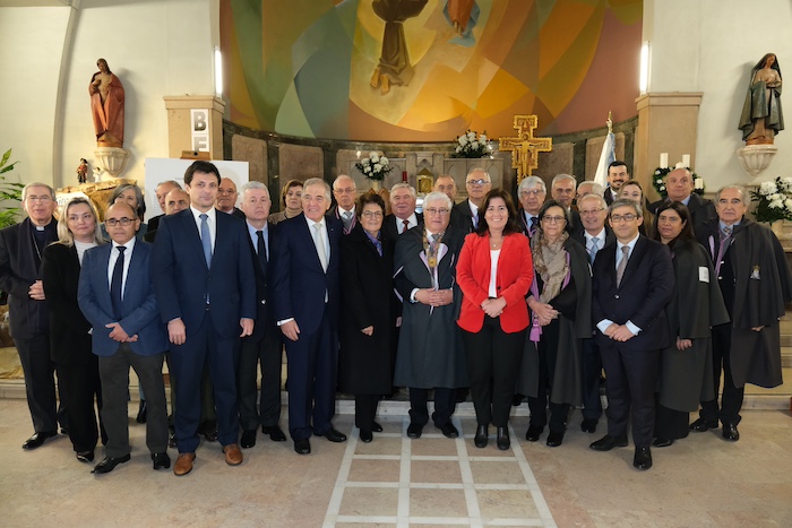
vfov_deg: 53.2
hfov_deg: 73.7
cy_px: 264
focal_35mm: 24
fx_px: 528
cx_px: 396
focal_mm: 16
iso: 3200
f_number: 4
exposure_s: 1/125
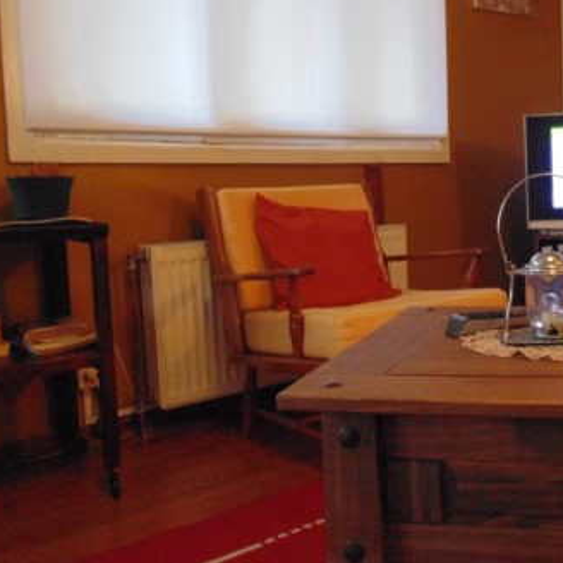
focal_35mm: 38
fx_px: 699
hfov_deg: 42.1
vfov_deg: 43.8
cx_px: 443
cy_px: 247
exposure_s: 1/10
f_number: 3.1
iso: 400
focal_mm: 4
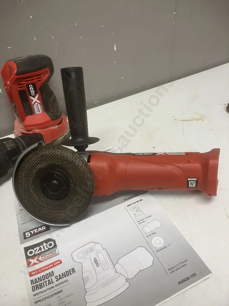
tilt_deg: -37.5
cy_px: 153
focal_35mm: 28
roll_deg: +6.0
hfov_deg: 49.7
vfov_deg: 63.4
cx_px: 114
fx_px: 247
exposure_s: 1/50
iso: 64
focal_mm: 3.99
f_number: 1.8
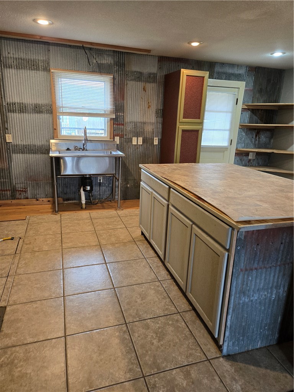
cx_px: 147
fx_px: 260
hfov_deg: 58.9
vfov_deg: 73.9
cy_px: 196
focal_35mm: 23
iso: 250
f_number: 1.8
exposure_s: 1/120
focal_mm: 5.4
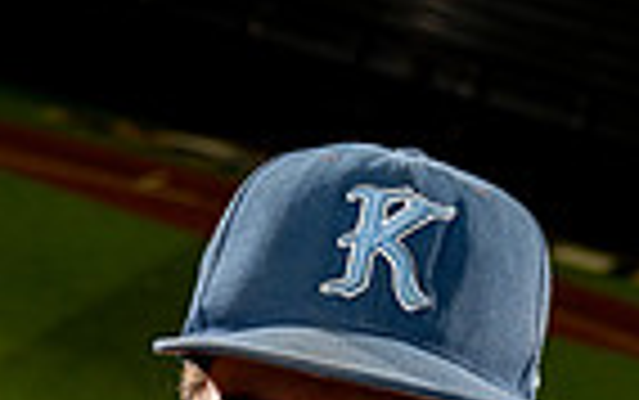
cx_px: 22
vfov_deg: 9.1
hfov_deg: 15.9
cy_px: 998
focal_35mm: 129
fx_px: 2248
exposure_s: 1/250
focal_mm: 40
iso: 800
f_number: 5.6
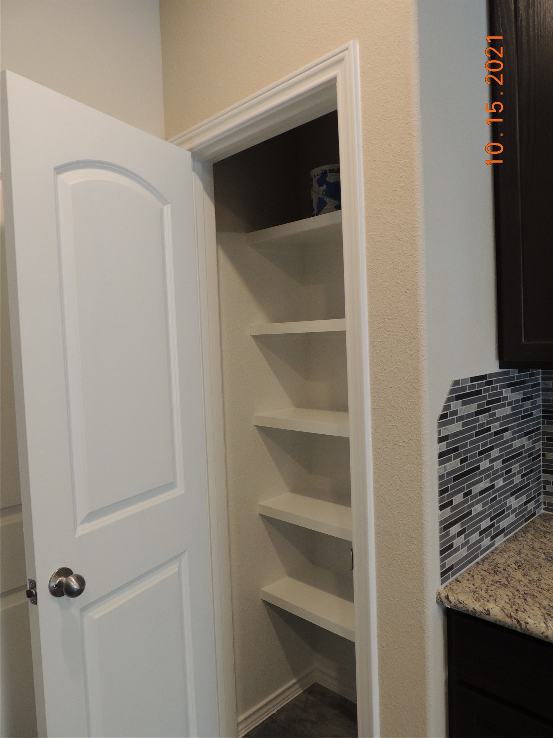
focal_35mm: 24
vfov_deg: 71.6
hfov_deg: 56.8
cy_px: 369
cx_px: 276
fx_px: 511
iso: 280
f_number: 3
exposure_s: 1/30
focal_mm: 4.3
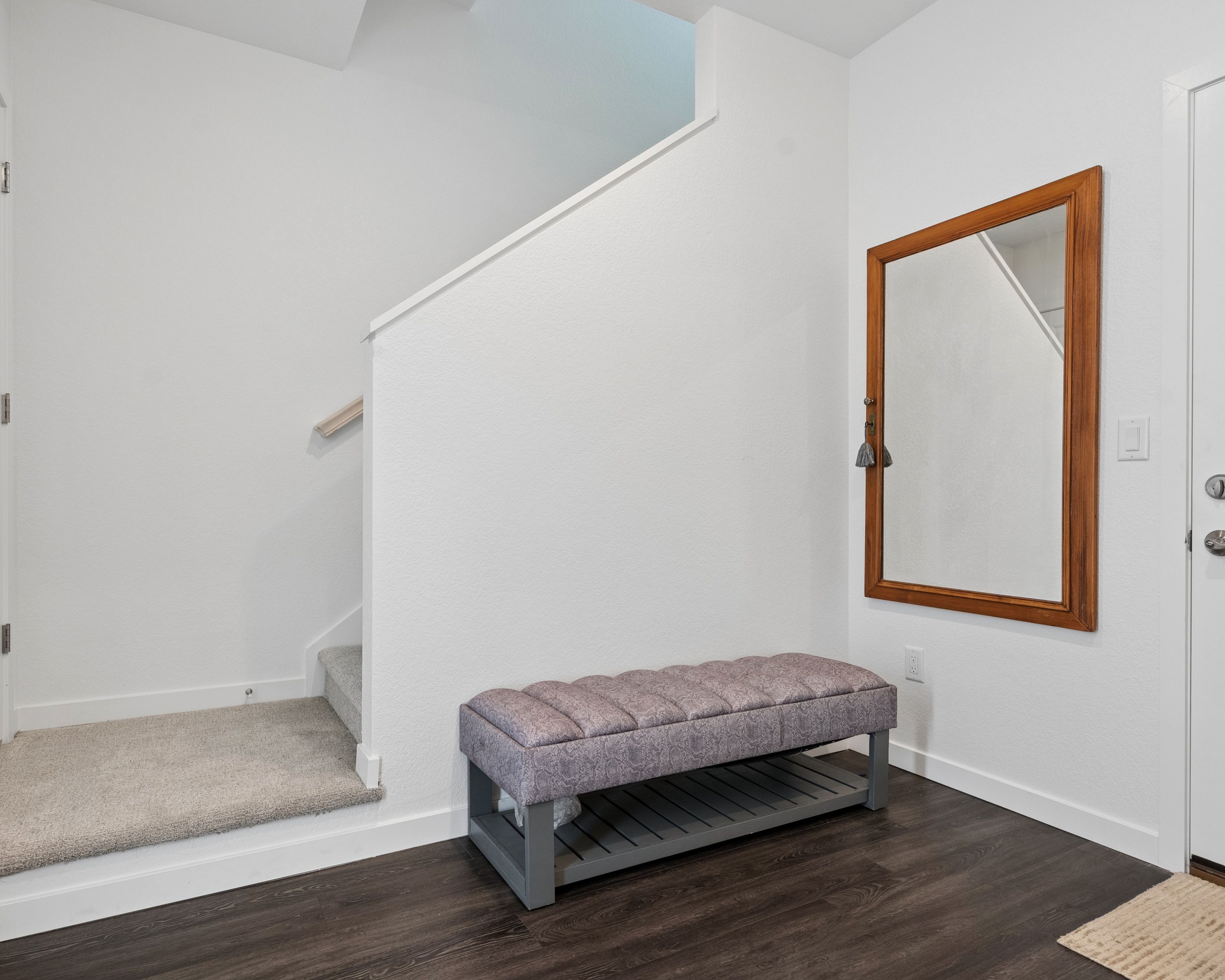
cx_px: 574
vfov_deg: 68.1
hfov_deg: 80.3
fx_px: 725
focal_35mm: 20
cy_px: 508
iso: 640
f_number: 8
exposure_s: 1/25
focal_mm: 17
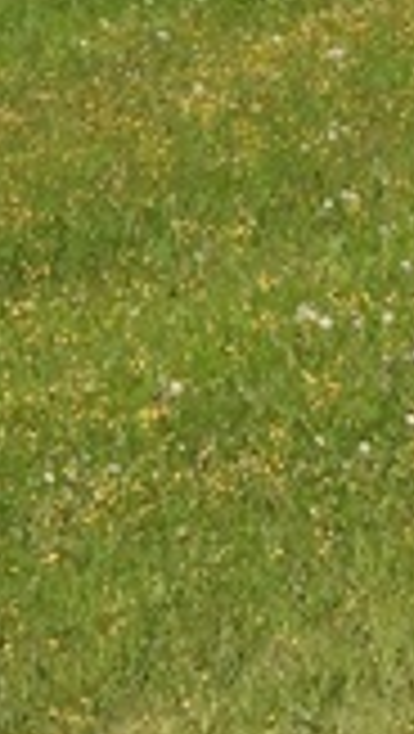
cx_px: 1188
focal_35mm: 721
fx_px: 14035
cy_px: -878
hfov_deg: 1.7
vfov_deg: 3.0
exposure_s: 1/640
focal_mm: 24.1
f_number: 4
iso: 100
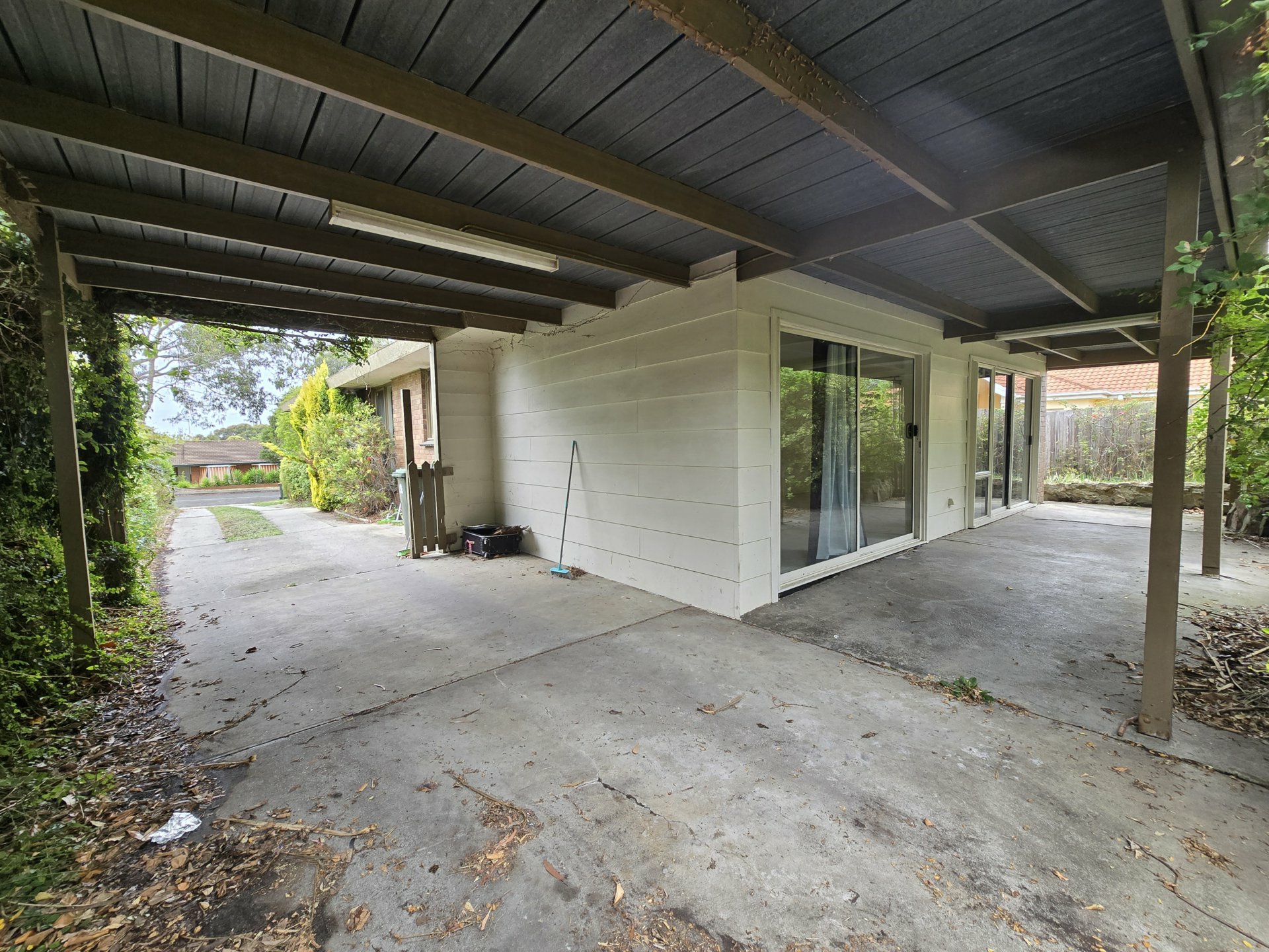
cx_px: 634
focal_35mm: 13
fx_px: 477
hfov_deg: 106.2
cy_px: 476
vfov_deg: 89.9
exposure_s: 1/134
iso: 50
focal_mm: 2.2
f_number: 2.2
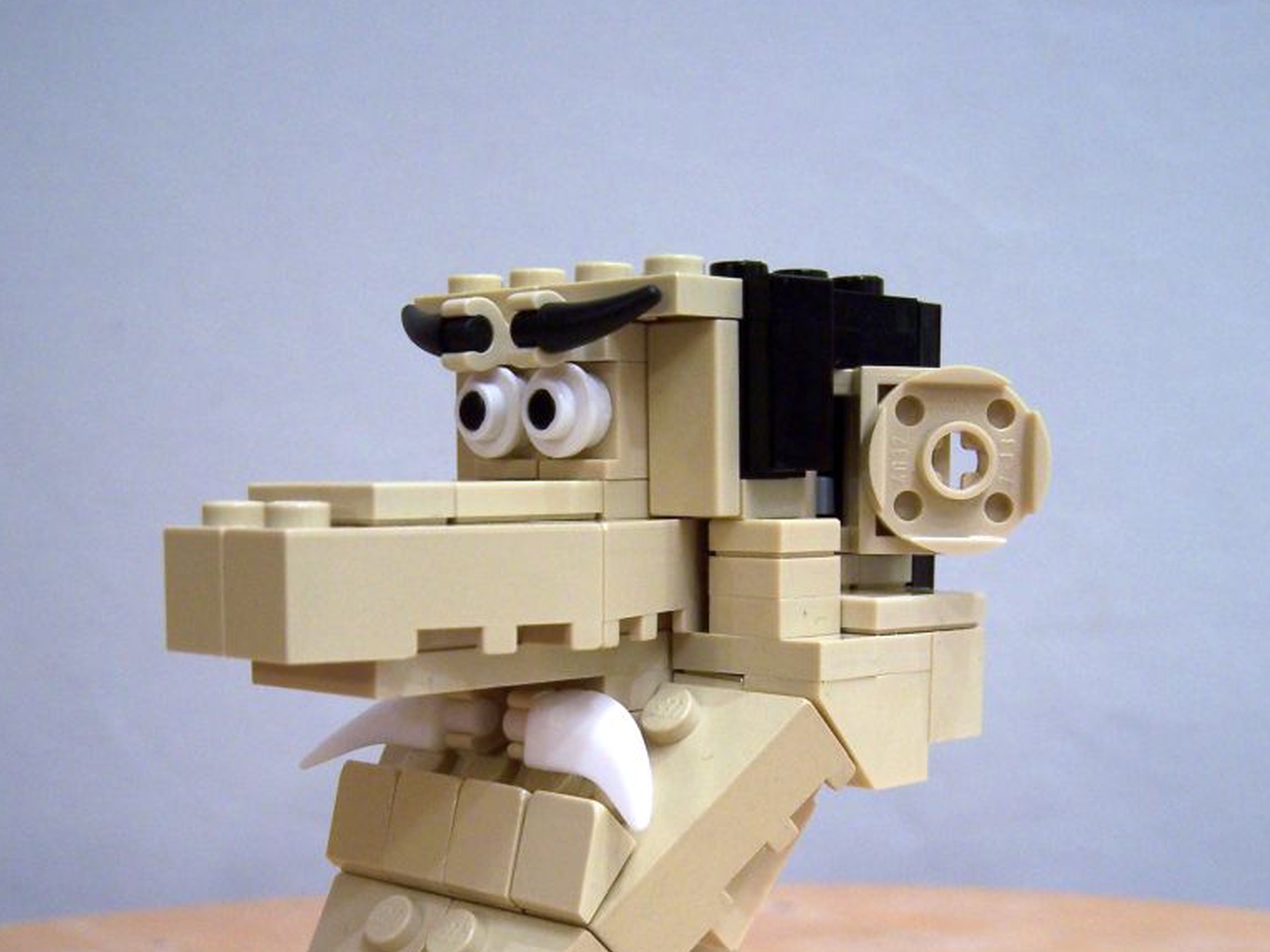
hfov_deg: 37.5
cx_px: 634
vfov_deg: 27.9
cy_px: 787
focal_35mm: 51
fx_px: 1871
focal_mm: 6.3
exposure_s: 1/4
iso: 80
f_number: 2.8
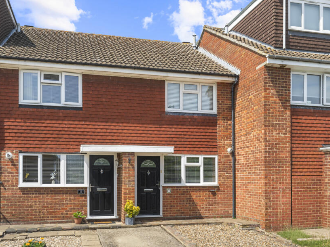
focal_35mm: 35
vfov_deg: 40.7
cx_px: 166
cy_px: 135
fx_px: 334
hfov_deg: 52.6
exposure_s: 1/200
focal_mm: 29
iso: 320
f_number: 7.1
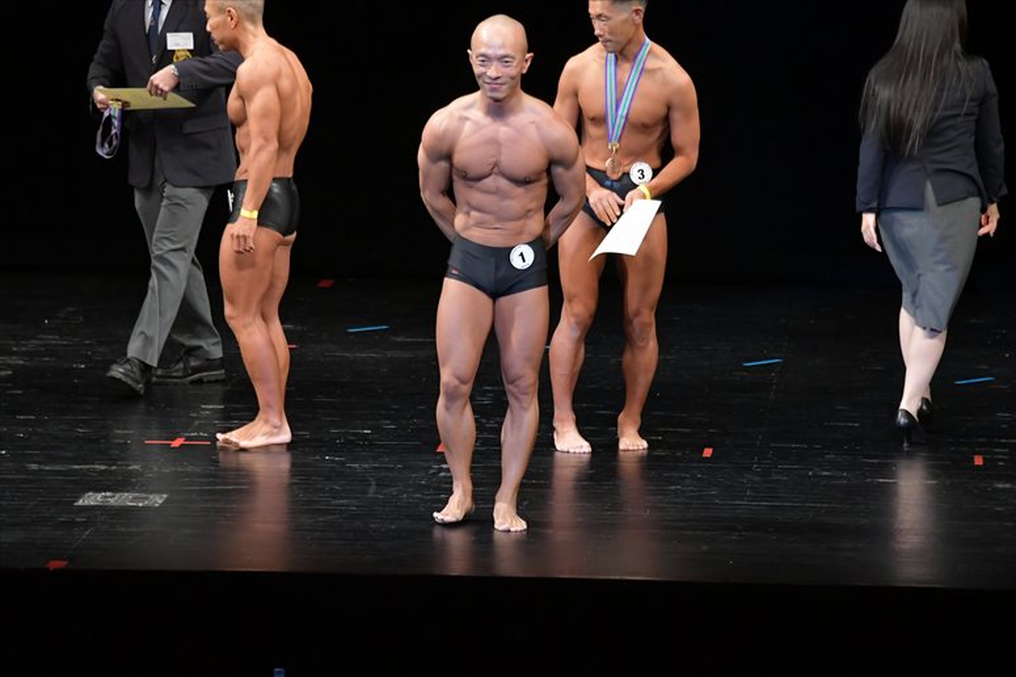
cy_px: 338
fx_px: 7193
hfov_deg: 8.1
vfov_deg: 5.4
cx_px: 508
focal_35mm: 255
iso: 3200
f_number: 5.6
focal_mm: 170
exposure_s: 1/400
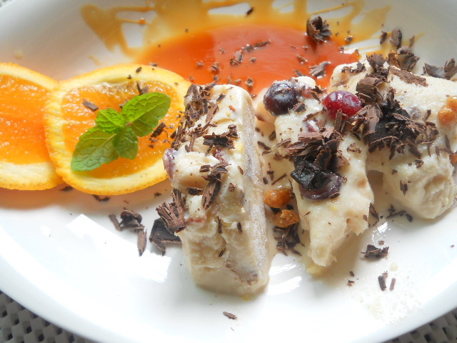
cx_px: 228
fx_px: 541
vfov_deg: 35.1
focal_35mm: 41
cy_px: 172
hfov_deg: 45.8
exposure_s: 1/30
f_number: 3.1
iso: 160
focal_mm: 6.72
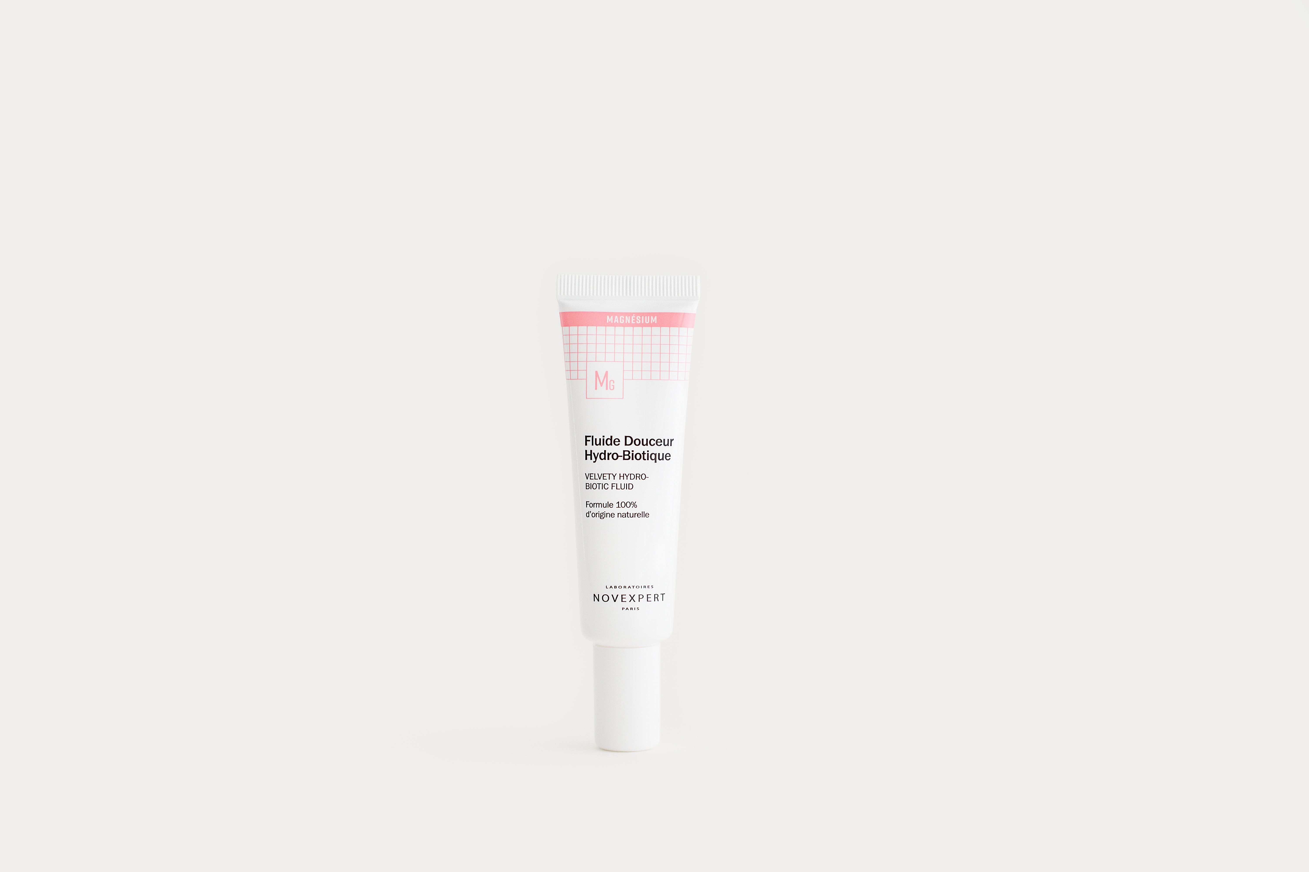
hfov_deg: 23.9
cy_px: 436
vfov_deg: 16.1
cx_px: 654
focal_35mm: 85
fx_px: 3090
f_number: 4.5
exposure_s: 1/30
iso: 100
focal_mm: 85
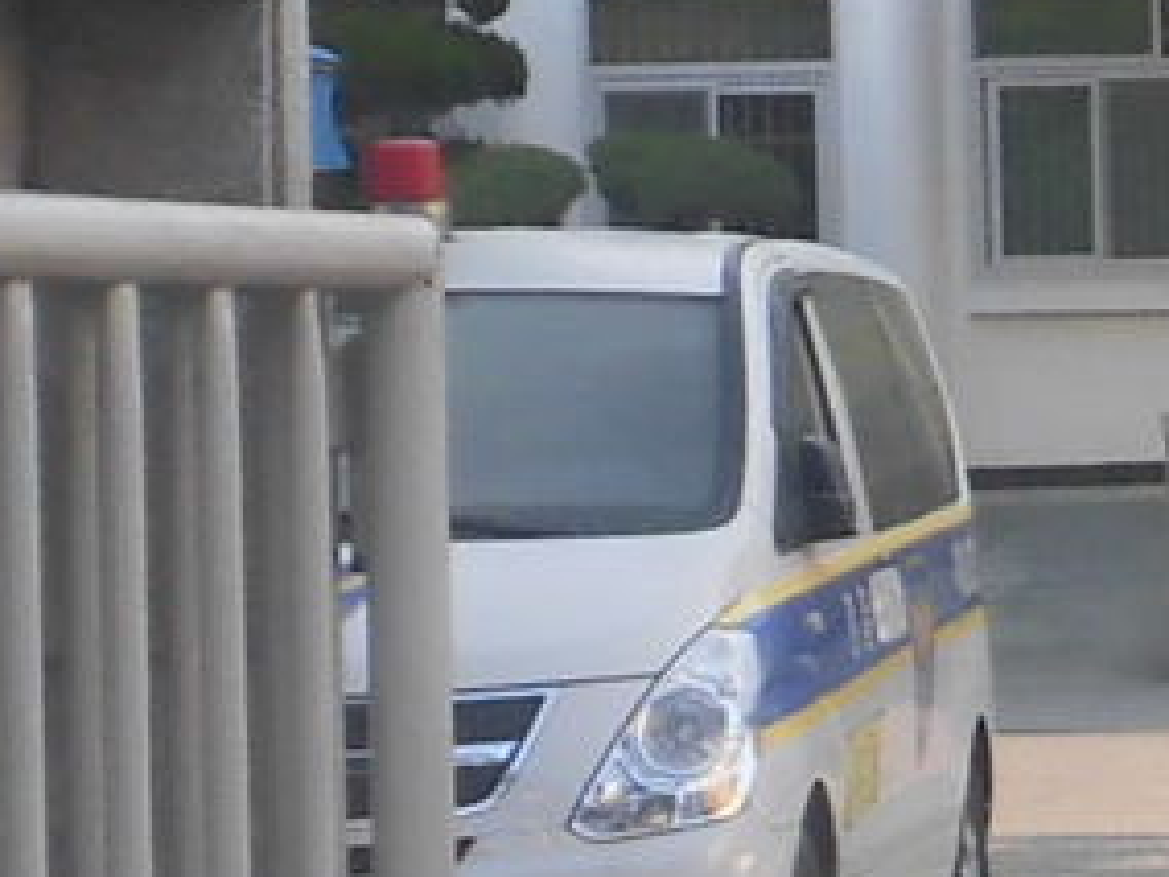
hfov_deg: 8.5
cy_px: 375
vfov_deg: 6.9
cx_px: 2684
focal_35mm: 216
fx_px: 7294
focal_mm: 5.81
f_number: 3.5
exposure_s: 1/200
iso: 100
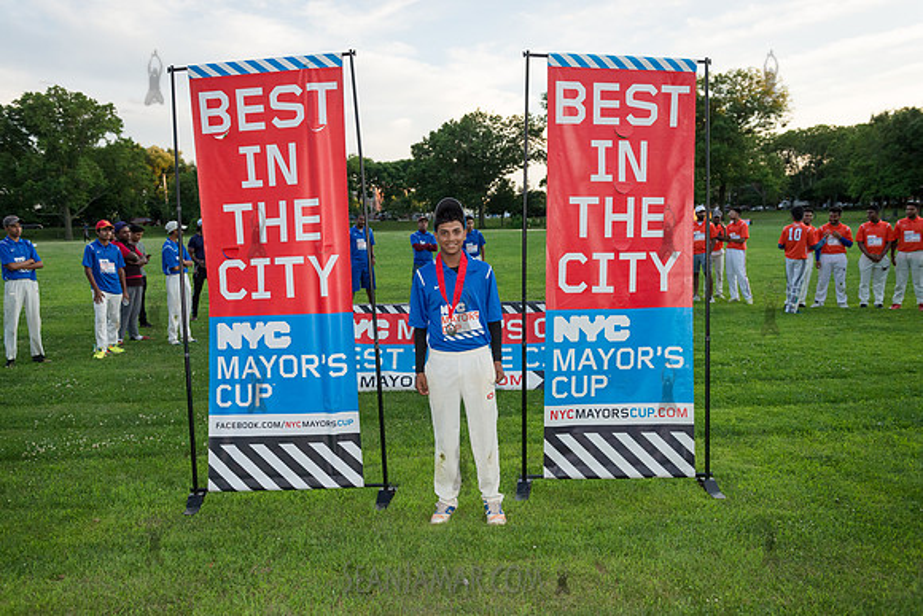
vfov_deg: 45.0
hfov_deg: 63.6
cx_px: 462
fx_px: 744
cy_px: 308
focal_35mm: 29
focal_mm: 29
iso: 1600
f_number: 4
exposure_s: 1/2000
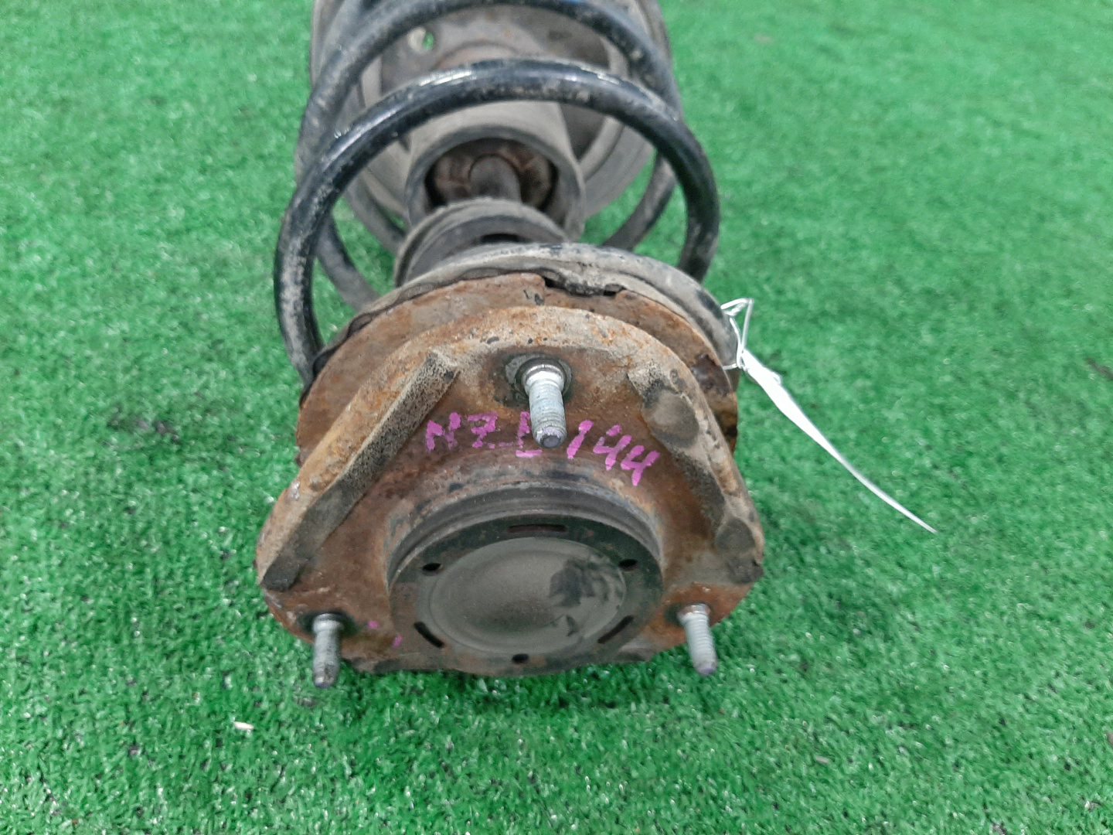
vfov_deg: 53.1
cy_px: 418
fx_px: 836
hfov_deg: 67.3
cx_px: 556
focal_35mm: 26
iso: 215
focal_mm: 3.93
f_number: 1.7
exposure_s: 1/33
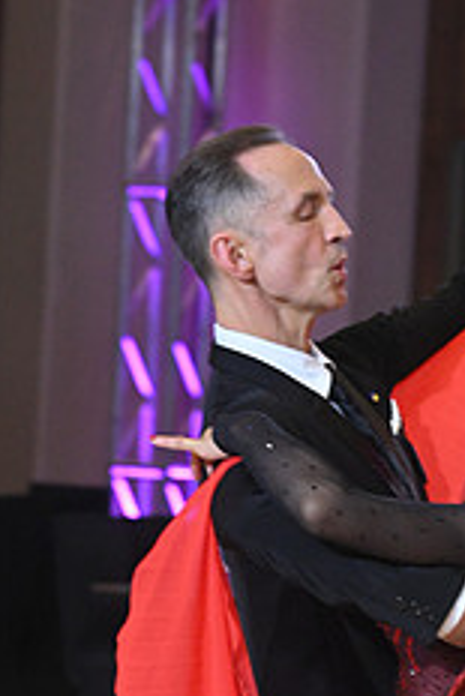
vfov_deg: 8.6
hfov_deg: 5.8
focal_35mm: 237
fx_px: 4585
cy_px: 819
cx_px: 328
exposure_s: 1/250
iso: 5000
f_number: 5.6
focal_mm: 95
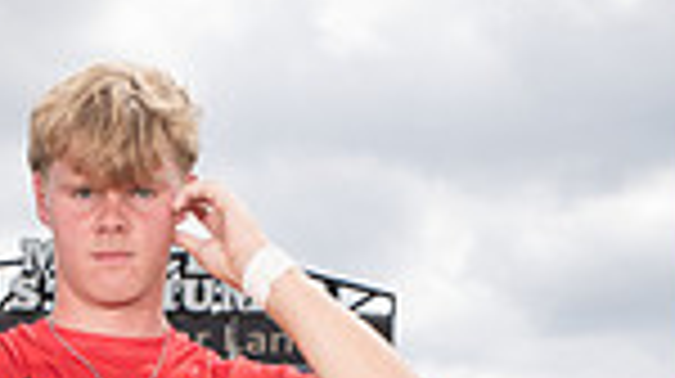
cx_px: 81
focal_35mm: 126
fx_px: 2253
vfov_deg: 8.7
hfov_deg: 16.8
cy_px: 918
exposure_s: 1/400
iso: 125
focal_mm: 40
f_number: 7.1
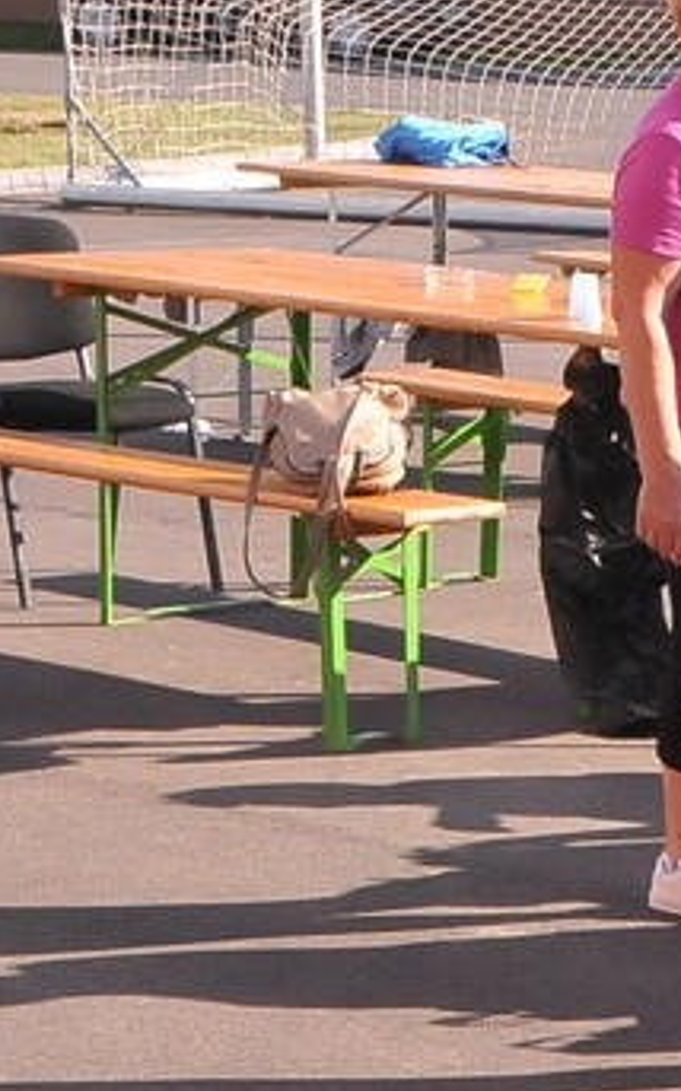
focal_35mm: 146
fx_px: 4341
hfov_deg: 8.6
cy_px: 712
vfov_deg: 14.3
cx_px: 1187
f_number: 14
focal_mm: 32
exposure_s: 1/800
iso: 2000
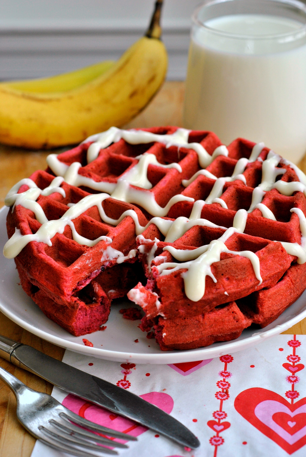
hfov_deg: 18.2
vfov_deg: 27.0
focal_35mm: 75
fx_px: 954
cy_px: 228
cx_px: 153
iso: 400
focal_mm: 50
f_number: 5
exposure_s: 1/125
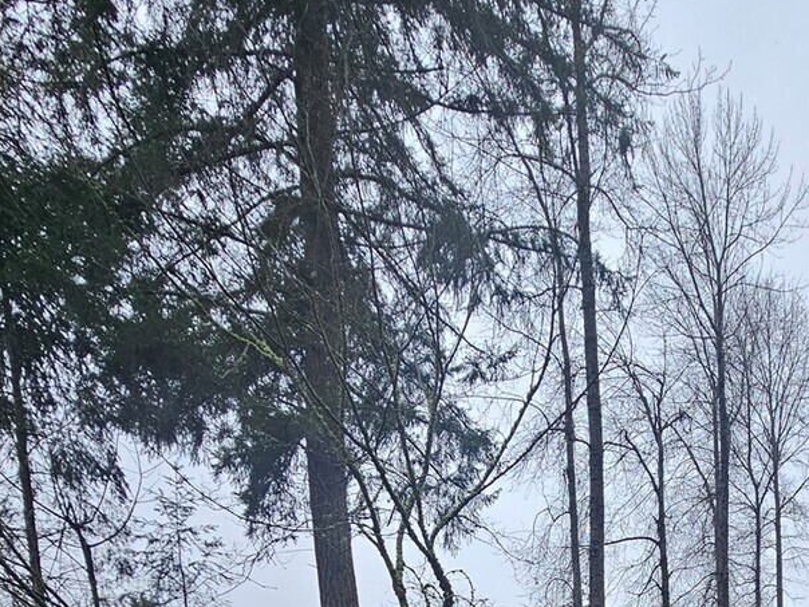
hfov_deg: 54.1
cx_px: 656
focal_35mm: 31
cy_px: 848
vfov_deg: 31.1
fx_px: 724
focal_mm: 2.2
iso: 50
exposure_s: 1/322
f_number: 2.2
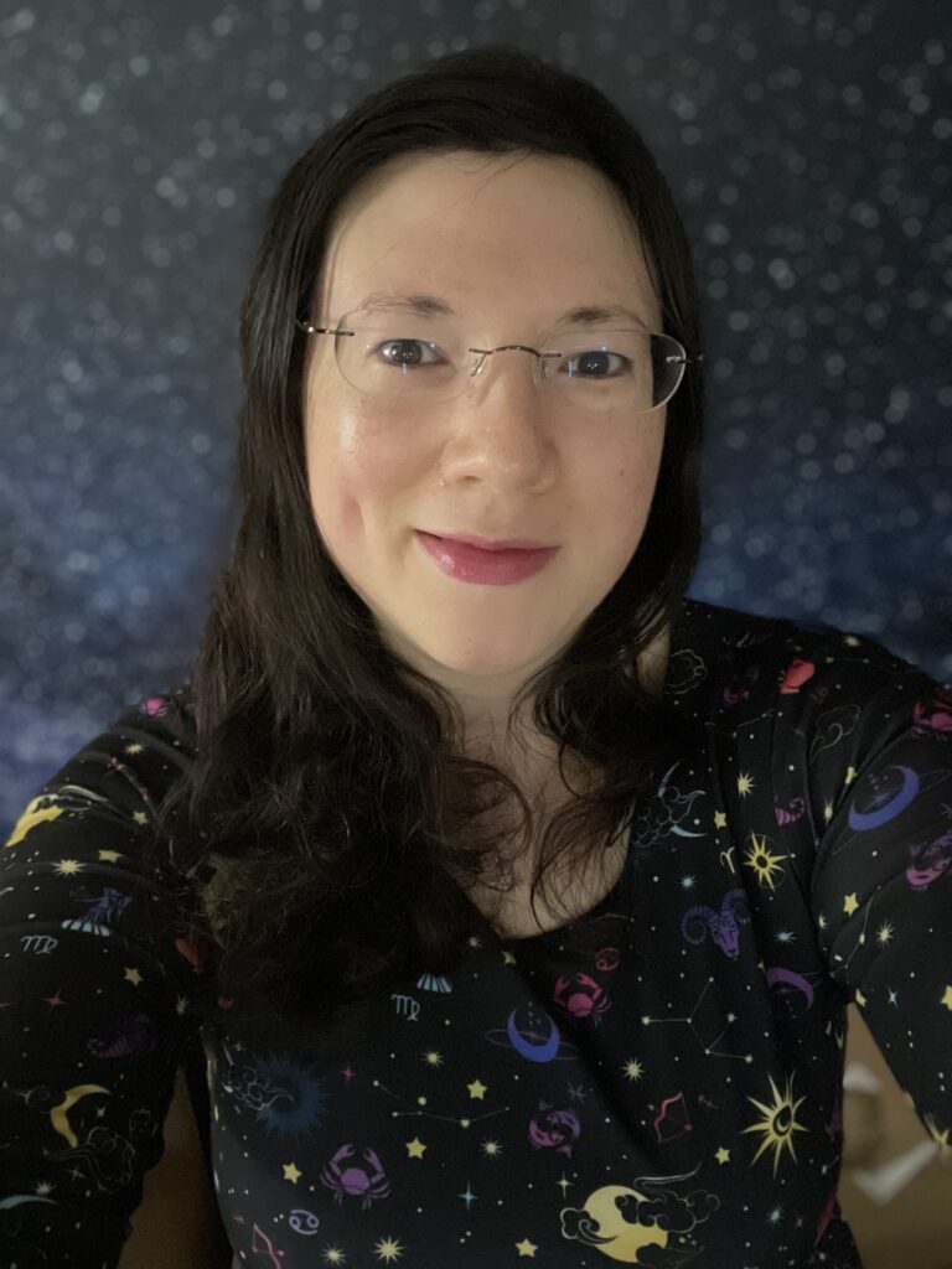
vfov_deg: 60.0
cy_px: 634
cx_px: 476
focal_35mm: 30
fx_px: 1100
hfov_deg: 46.8
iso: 640
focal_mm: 2.71
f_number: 2.2
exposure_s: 1/25
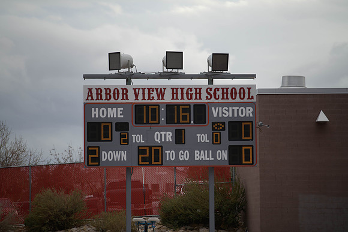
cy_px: 116
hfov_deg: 10.3
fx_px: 1934
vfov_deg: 6.9
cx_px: 174
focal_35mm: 200
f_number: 2.8
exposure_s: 1/200
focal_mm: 200
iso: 64
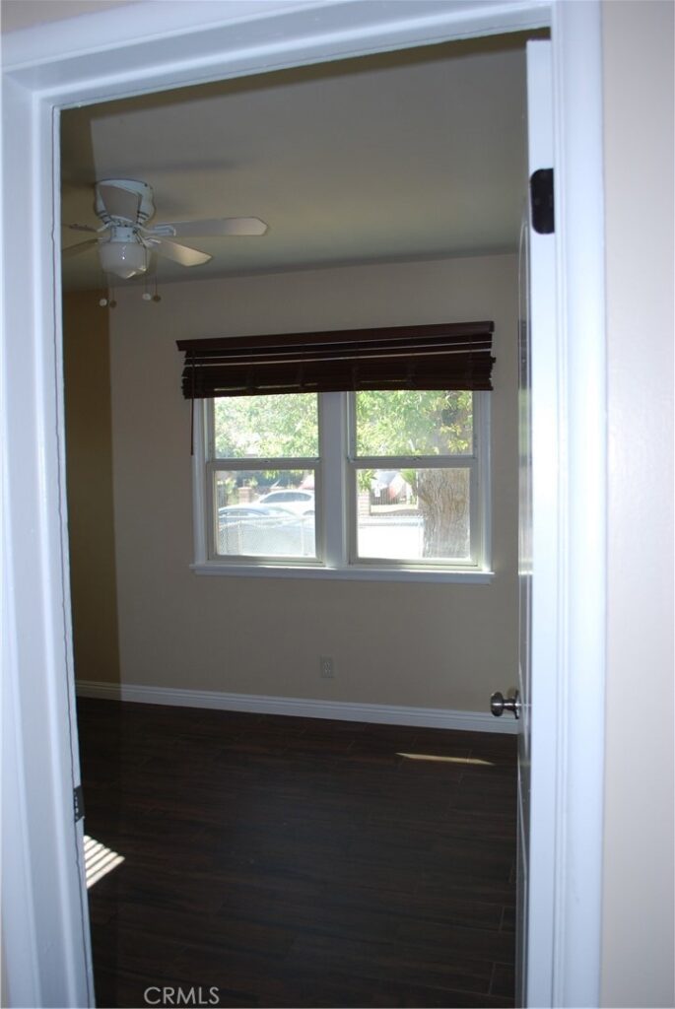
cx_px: 338
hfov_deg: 48.0
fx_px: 758
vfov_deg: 67.3
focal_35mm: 27
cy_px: 504
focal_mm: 18
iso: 200
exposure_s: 1/125
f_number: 3.5
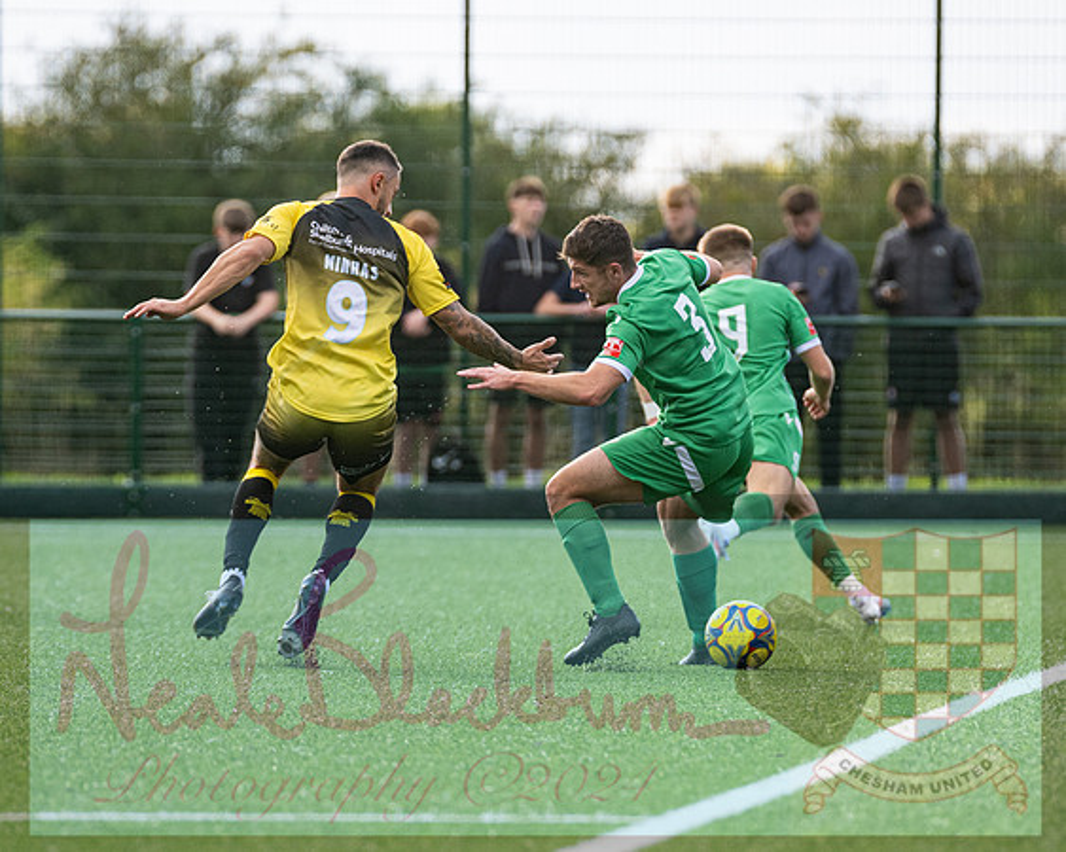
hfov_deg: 3.4
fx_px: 17725
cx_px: 542
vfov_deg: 2.8
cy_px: 464
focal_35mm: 562
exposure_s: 1/1600
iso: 400
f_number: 4
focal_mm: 300
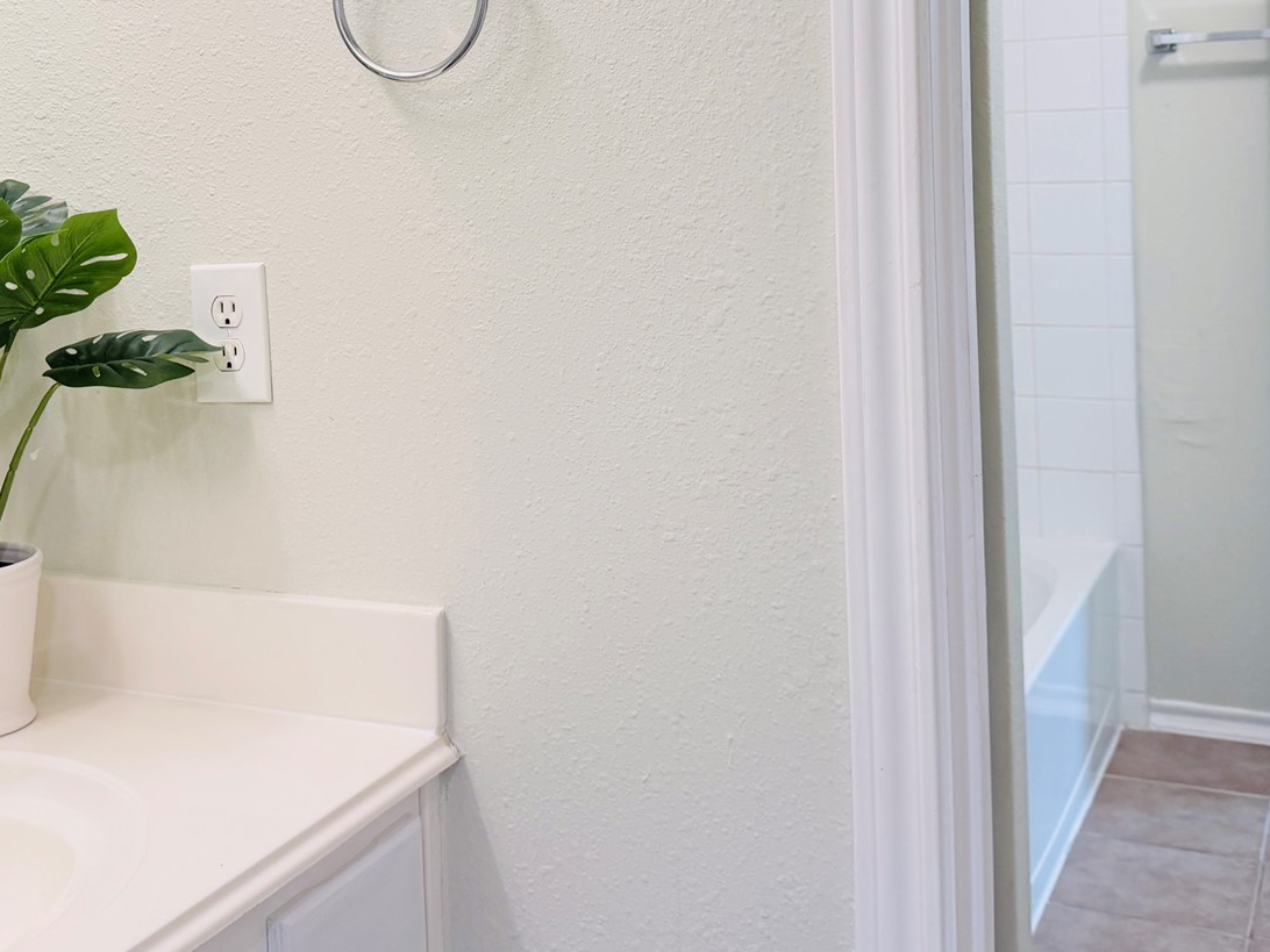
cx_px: 551
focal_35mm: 45
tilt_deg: +0.0
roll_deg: +2.2
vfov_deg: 31.0
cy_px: 138
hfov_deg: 42.0
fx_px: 1651
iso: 125
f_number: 1.78
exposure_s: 1/60
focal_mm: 6.76
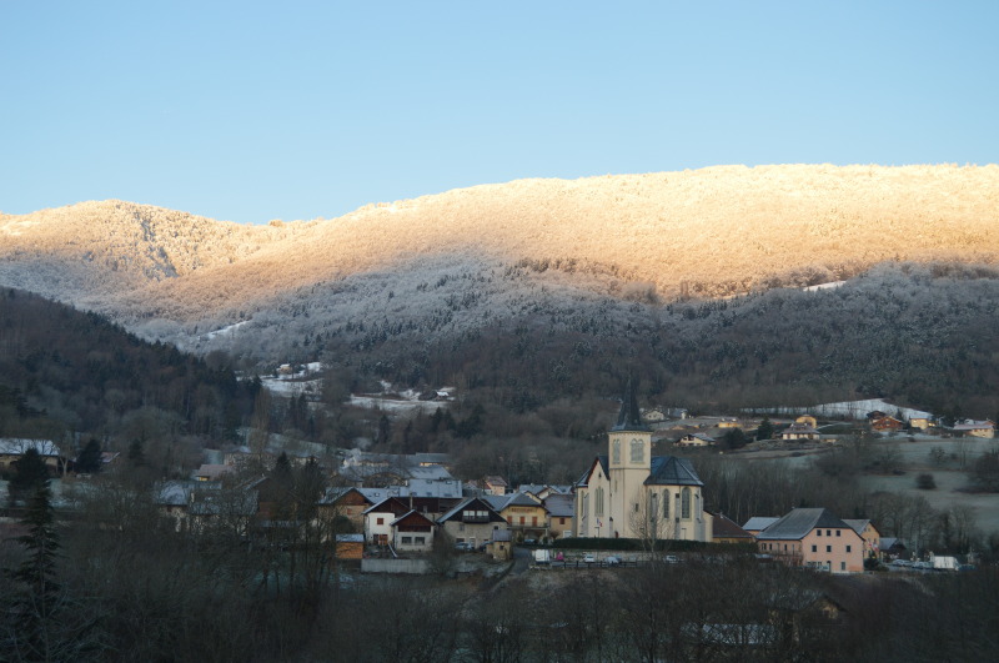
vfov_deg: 28.0
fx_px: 1330
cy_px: 332
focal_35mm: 48
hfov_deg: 41.2
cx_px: 500
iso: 180
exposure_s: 1/125
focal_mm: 32
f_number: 5.6
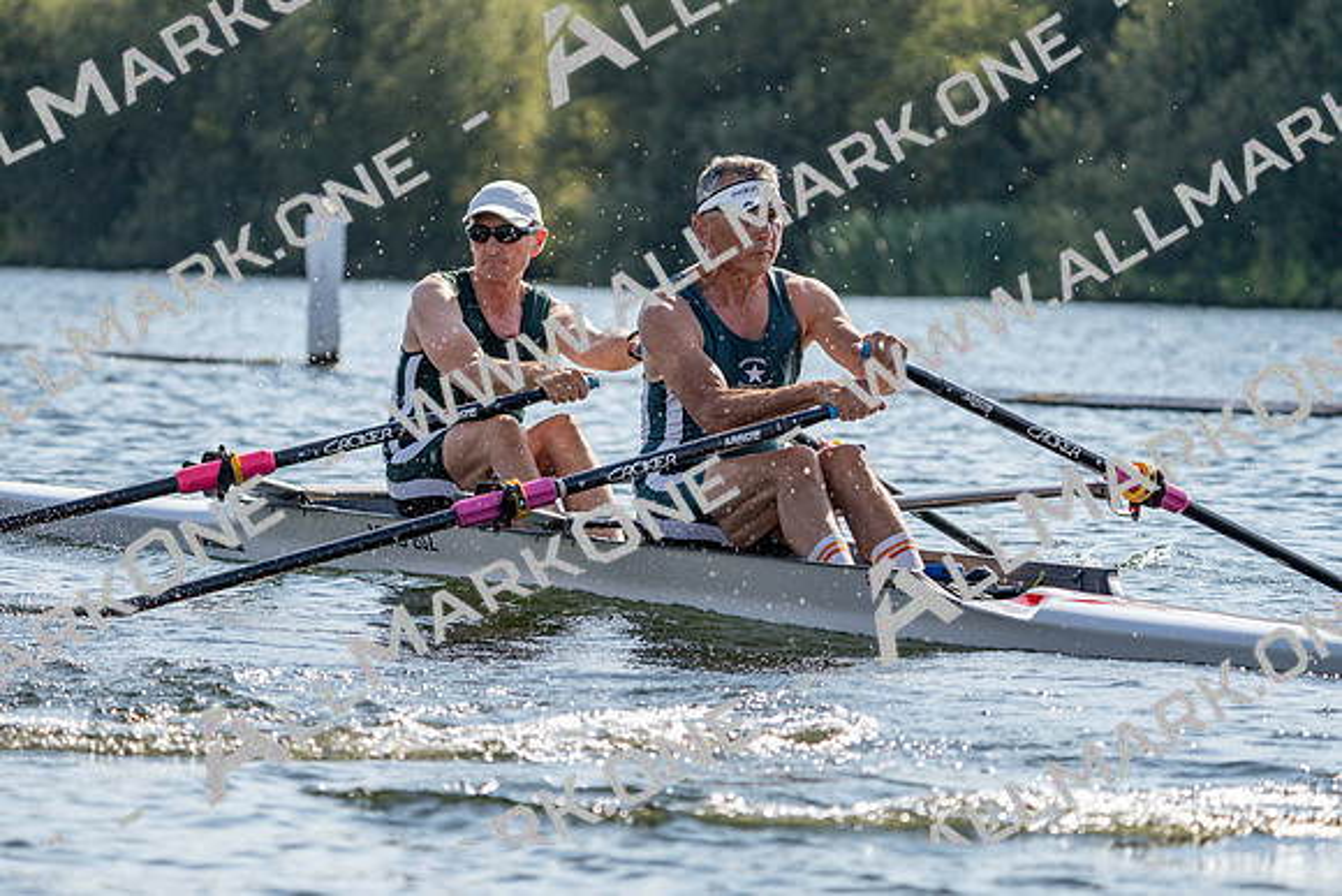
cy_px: 448
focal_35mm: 200
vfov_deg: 6.9
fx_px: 7457
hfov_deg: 10.3
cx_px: 671
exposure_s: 1/1600
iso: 200
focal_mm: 200
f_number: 5.6
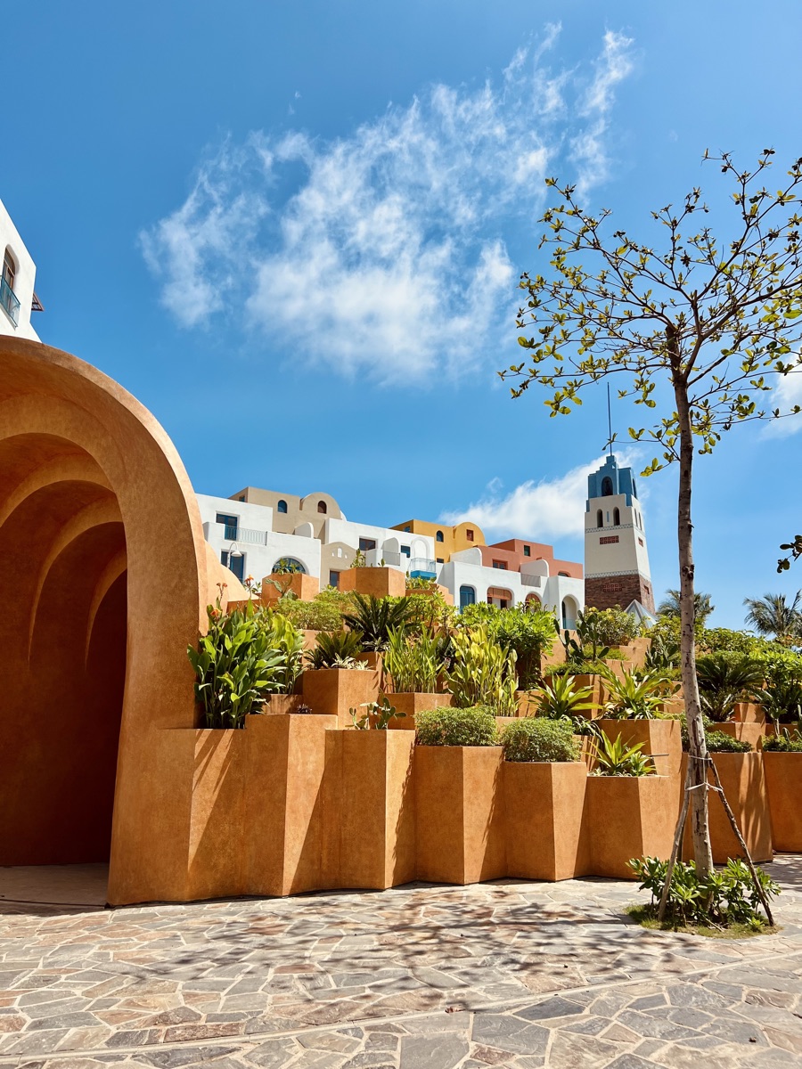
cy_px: 534
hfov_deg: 53.1
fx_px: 803
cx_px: 401
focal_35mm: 26
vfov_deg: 67.3
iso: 50
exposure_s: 1/6211
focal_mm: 5.7
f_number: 1.5
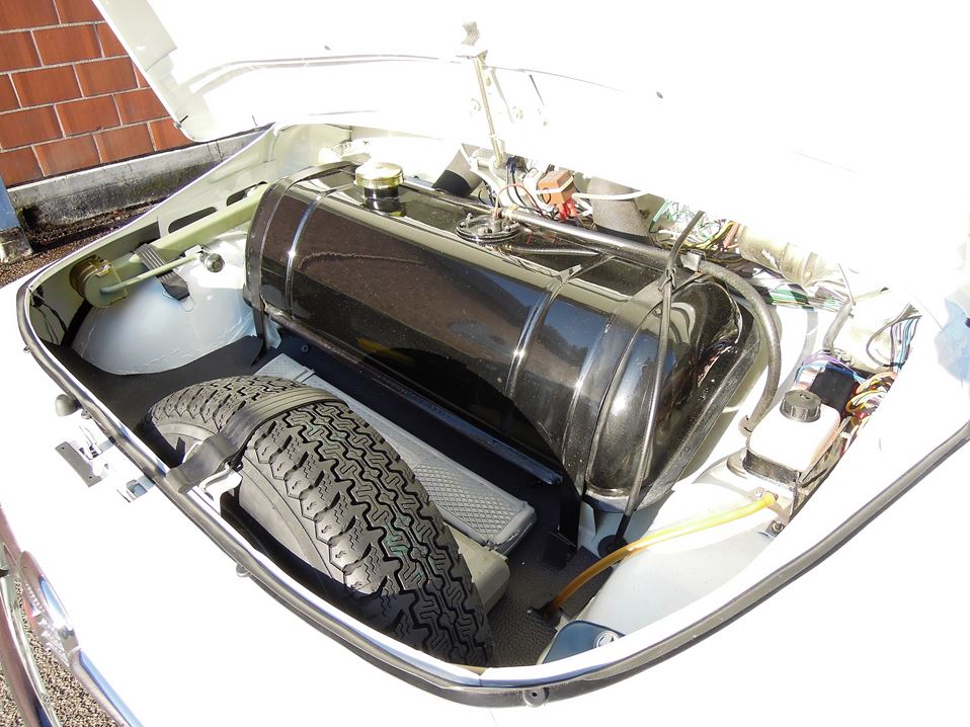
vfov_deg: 56.8
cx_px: 485
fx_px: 672
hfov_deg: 71.6
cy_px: 364
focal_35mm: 24
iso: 160
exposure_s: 1/500
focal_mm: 4.3
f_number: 2.8
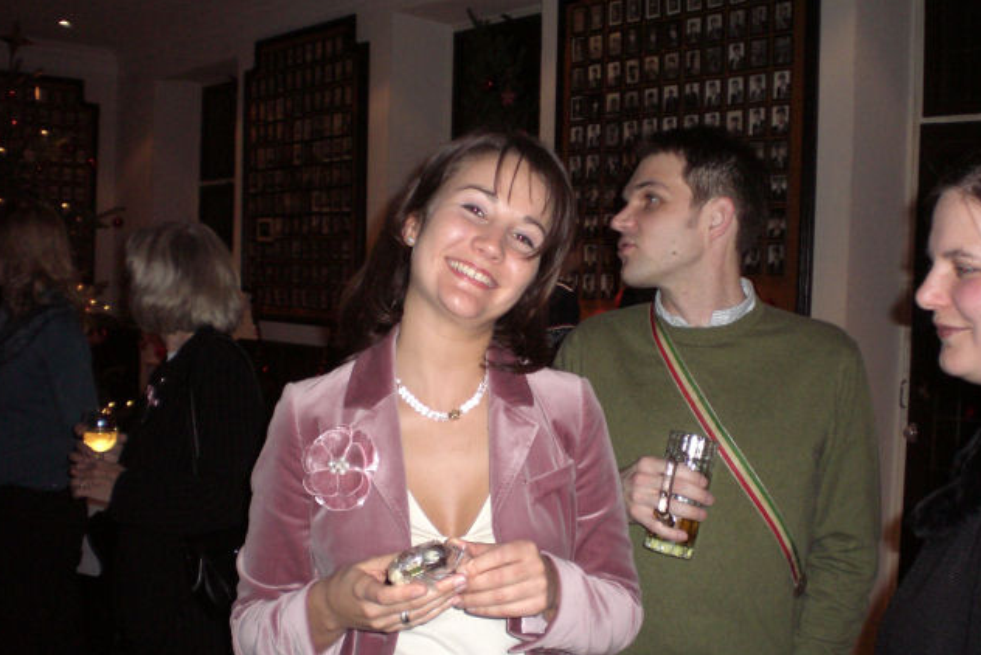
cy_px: 348
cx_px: 489
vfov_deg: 33.4
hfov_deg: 48.4
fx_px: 1090
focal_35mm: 40
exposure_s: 1/60
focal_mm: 6.3
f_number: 3.1
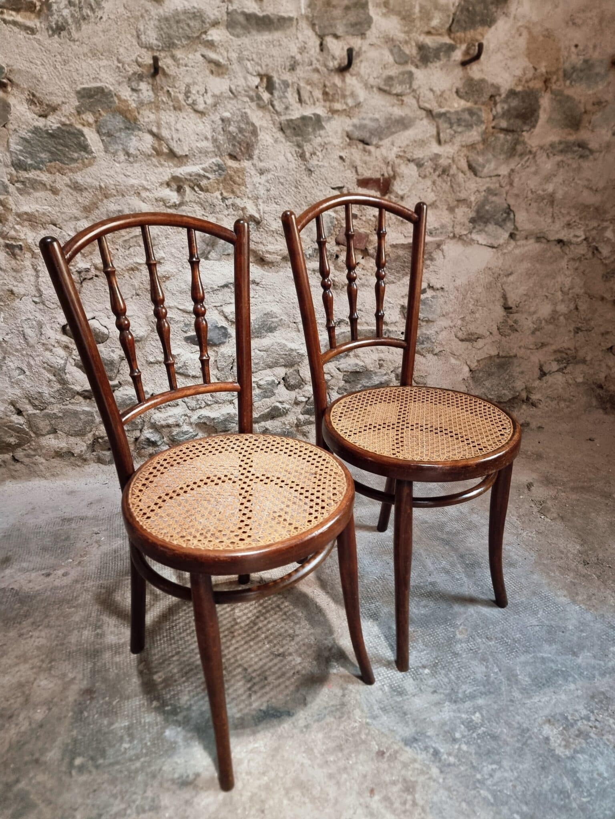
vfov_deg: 71.6
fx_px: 569
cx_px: 308
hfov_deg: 56.8
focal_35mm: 24
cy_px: 410
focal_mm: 6.7
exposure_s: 1/33
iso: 640
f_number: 1.8
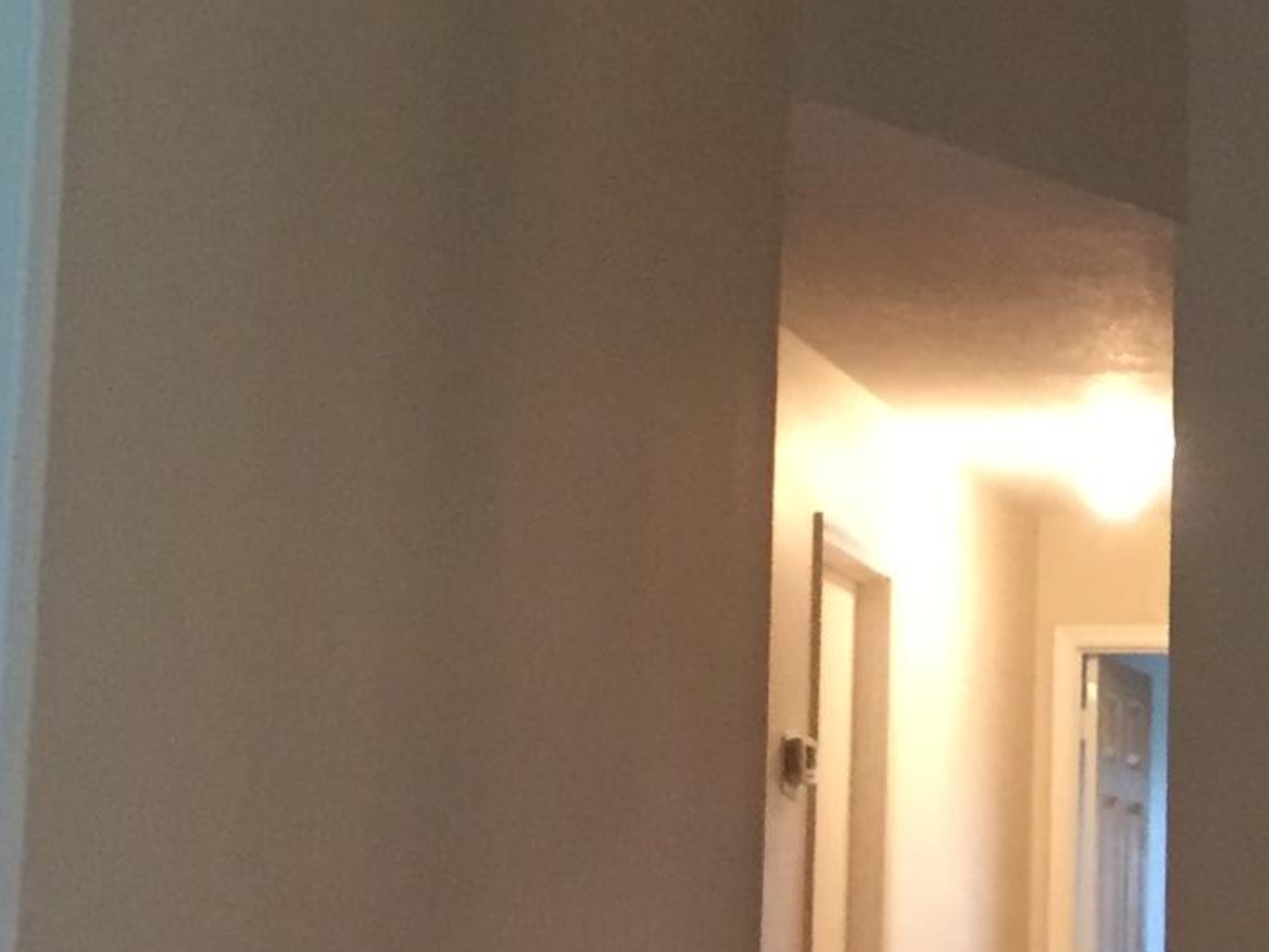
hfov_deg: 15.9
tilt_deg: +9.1
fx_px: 4254
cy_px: 413
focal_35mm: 116
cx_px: 1746
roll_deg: -0.2
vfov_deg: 12.8
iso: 250
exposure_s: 1/20
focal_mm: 4.15
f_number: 2.2
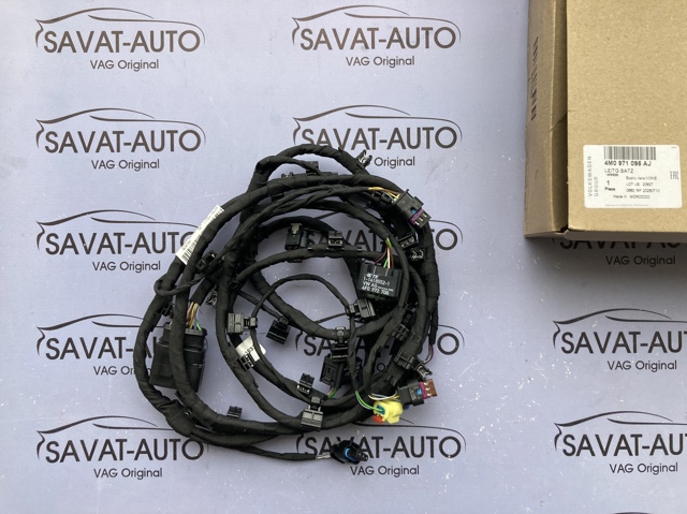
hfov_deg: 63.5
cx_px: 344
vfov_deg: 49.7
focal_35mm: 28
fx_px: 555
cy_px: 257
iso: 80
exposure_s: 1/70
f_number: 1.8
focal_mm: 3.99
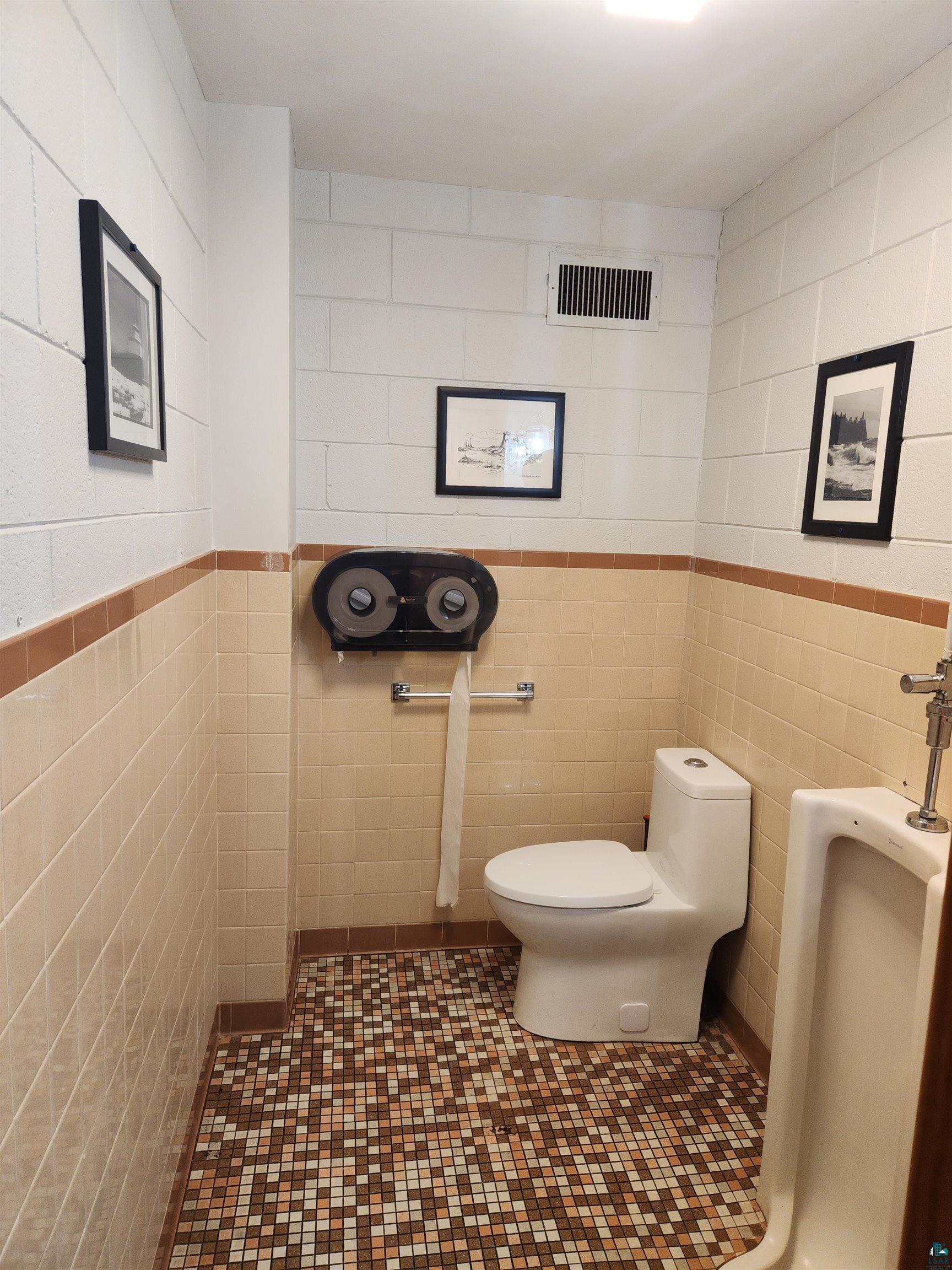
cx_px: 476
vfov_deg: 73.9
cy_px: 635
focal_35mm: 23
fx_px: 843
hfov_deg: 58.9
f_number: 1.8
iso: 125
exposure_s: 1/120
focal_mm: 5.4
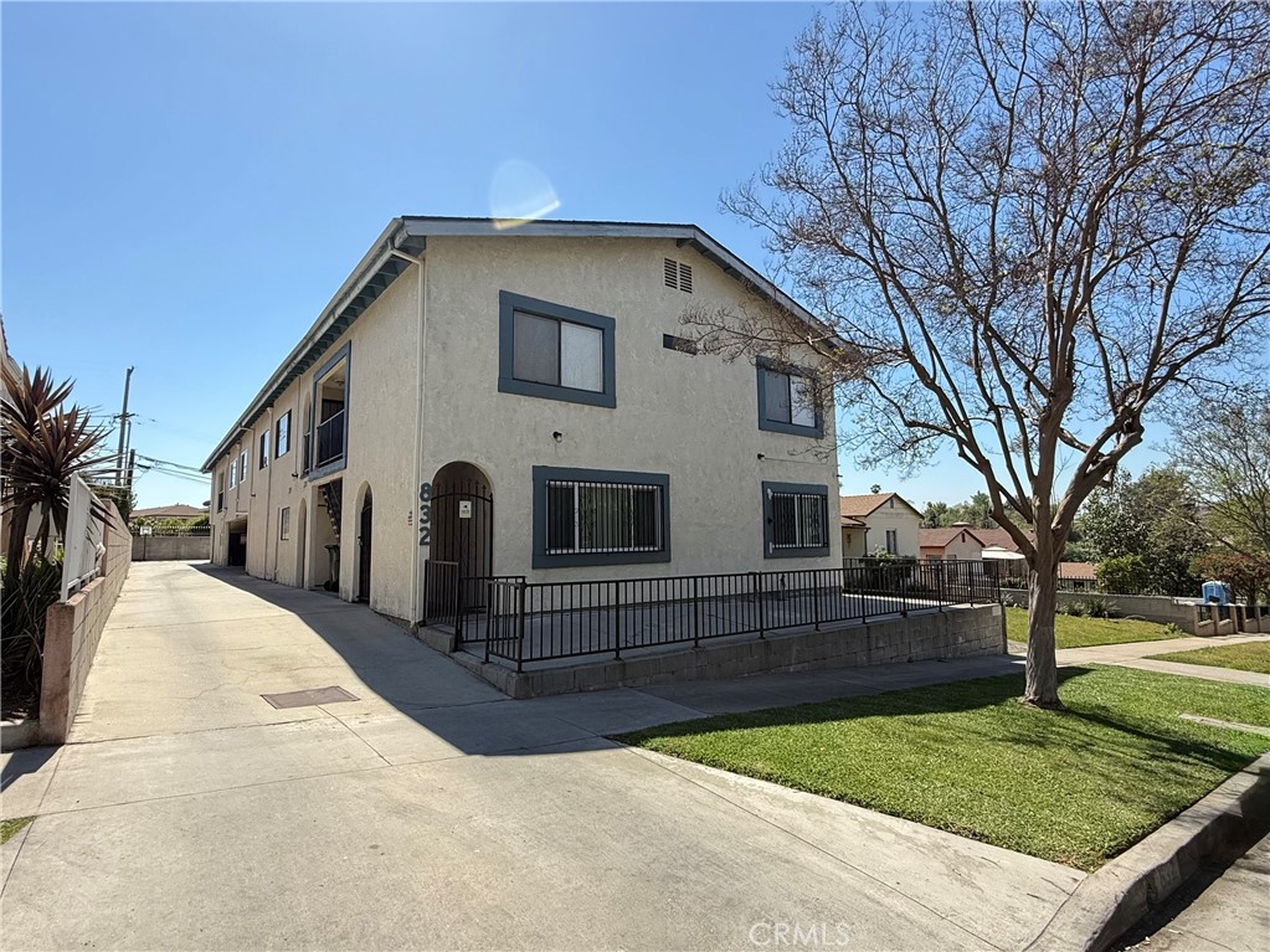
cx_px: 635
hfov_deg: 102.1
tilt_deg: +6.2
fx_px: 514
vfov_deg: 85.7
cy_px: 476
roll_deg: +0.5
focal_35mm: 14
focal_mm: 2.22
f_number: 2.2
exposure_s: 1/1001
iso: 64
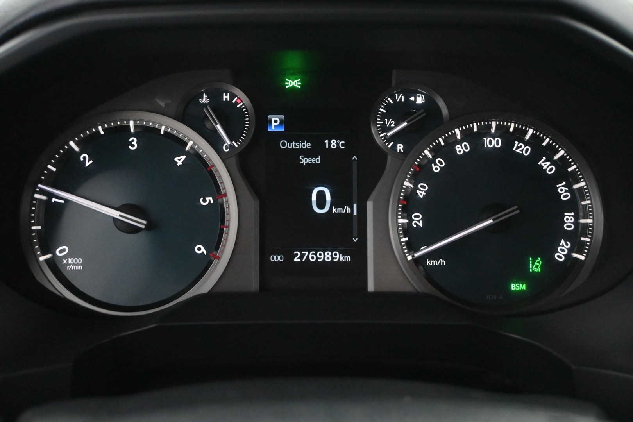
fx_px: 831
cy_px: 211
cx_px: 316
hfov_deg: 41.7
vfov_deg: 28.5
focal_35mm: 47
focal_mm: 31.5
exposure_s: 1/50
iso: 7200
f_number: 5
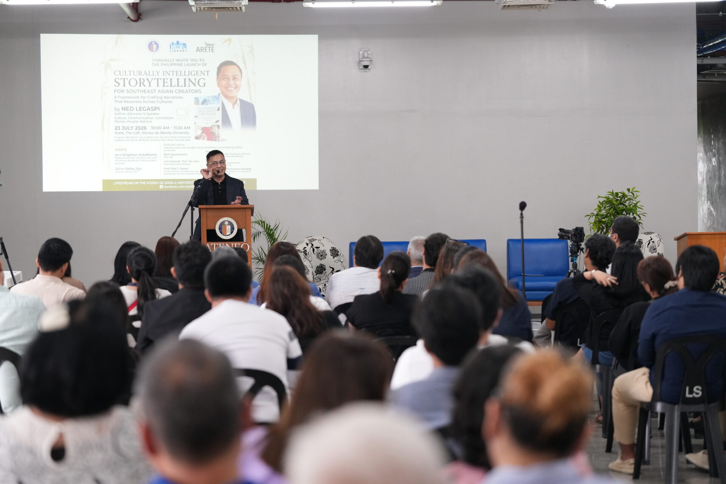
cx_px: 363
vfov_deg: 15.2
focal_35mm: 90
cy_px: 242
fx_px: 1815
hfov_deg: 22.6
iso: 2500
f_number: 2.8
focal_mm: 90
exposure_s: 1/200
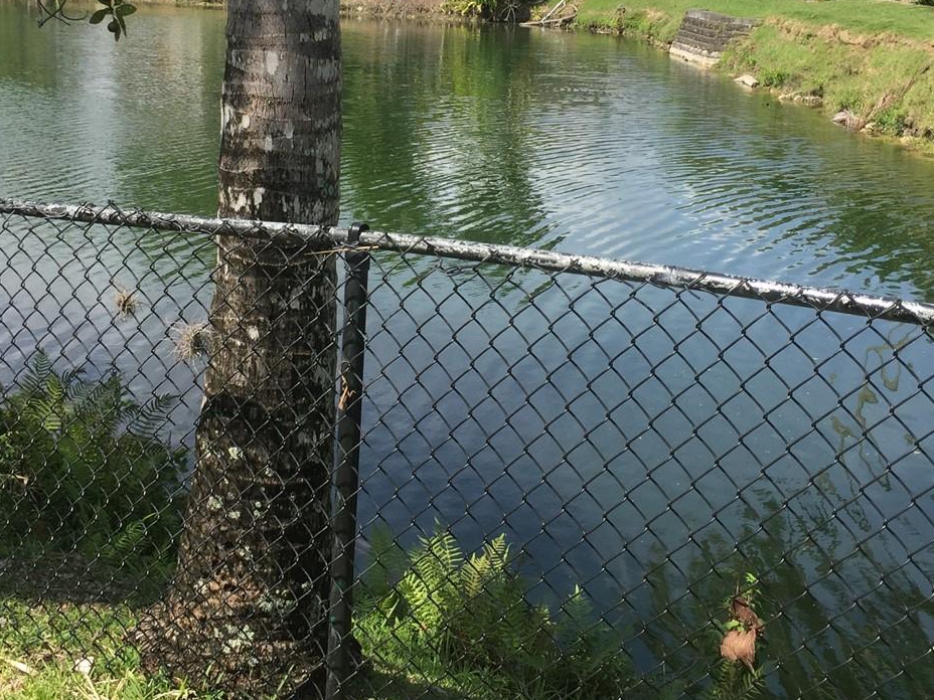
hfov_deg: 38.1
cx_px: 416
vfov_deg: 28.9
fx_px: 1349
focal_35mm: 50
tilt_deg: -12.7
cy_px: 220
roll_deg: -2.9
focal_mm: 4.15
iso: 32
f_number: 2.2
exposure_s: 1/1319
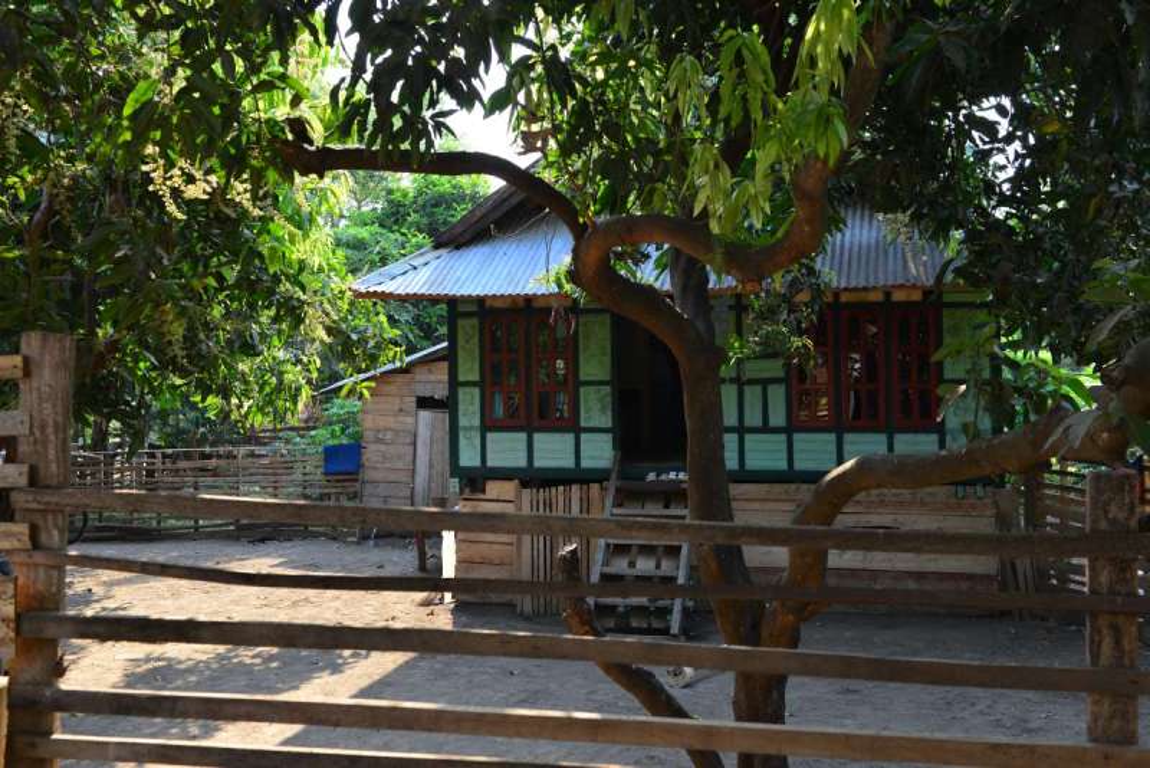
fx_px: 1406
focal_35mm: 44
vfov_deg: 30.5
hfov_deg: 44.5
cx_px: 575
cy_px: 384
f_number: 5.6
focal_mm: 44
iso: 250
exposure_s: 1/125
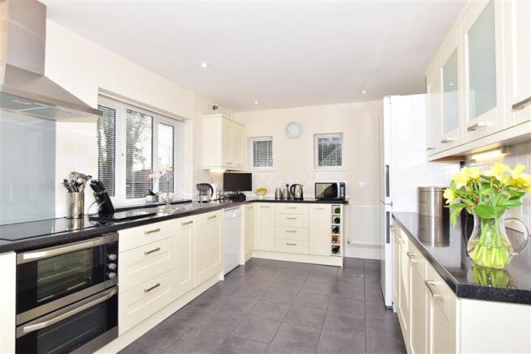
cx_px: 266
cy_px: 177
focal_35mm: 18
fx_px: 265
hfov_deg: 90.0
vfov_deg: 67.4
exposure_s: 1/200
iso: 400
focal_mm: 12
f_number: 8
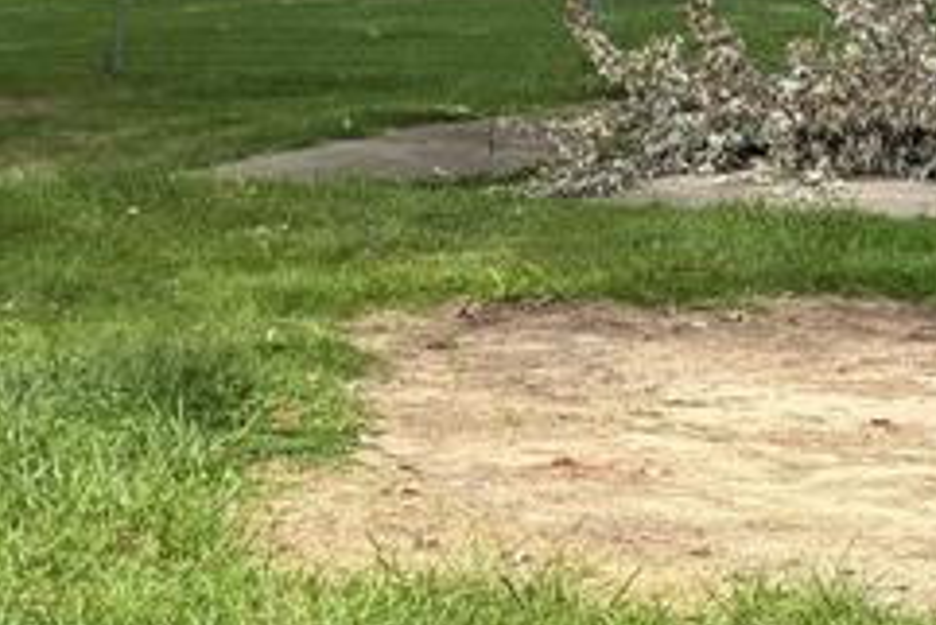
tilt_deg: -10.1
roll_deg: +3.2
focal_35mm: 106
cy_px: 509
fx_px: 2758
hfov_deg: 15.7
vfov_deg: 12.9
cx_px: -878
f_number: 1.78
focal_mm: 6.76
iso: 100
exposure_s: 1/1812
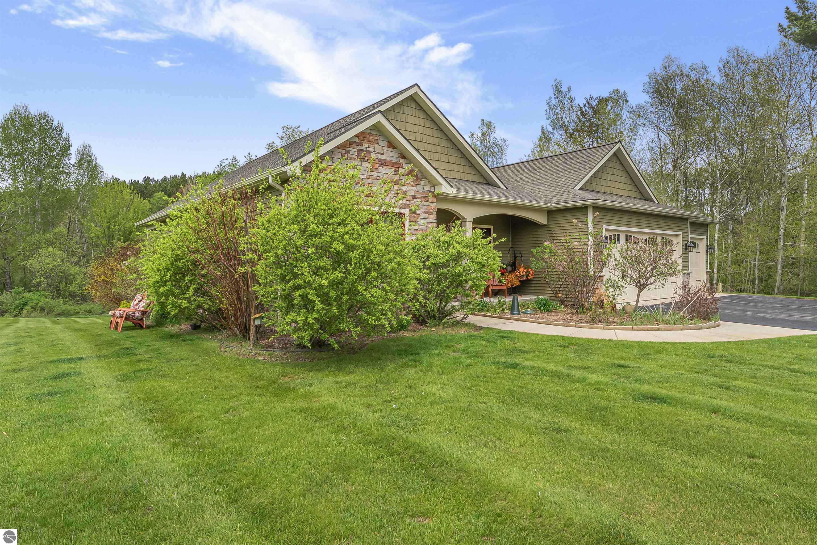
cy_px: 272
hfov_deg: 82.3
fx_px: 468
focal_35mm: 21
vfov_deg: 60.5
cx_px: 408
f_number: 14
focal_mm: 20.6
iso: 640
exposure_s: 1/400
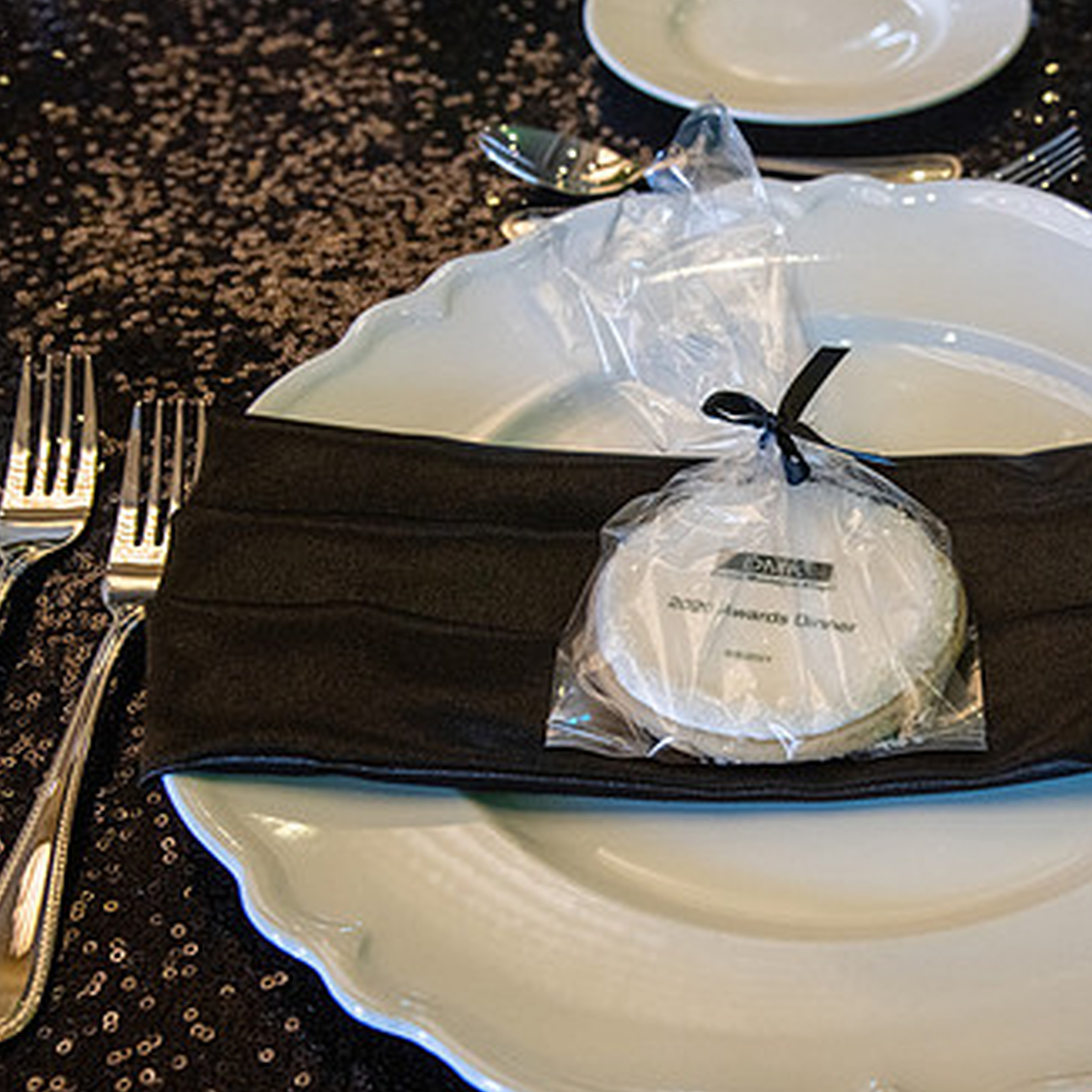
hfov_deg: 31.7
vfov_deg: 32.2
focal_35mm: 53
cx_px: 797
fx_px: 1892
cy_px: 595
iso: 1250
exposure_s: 1/100
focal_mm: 35
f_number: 6.3
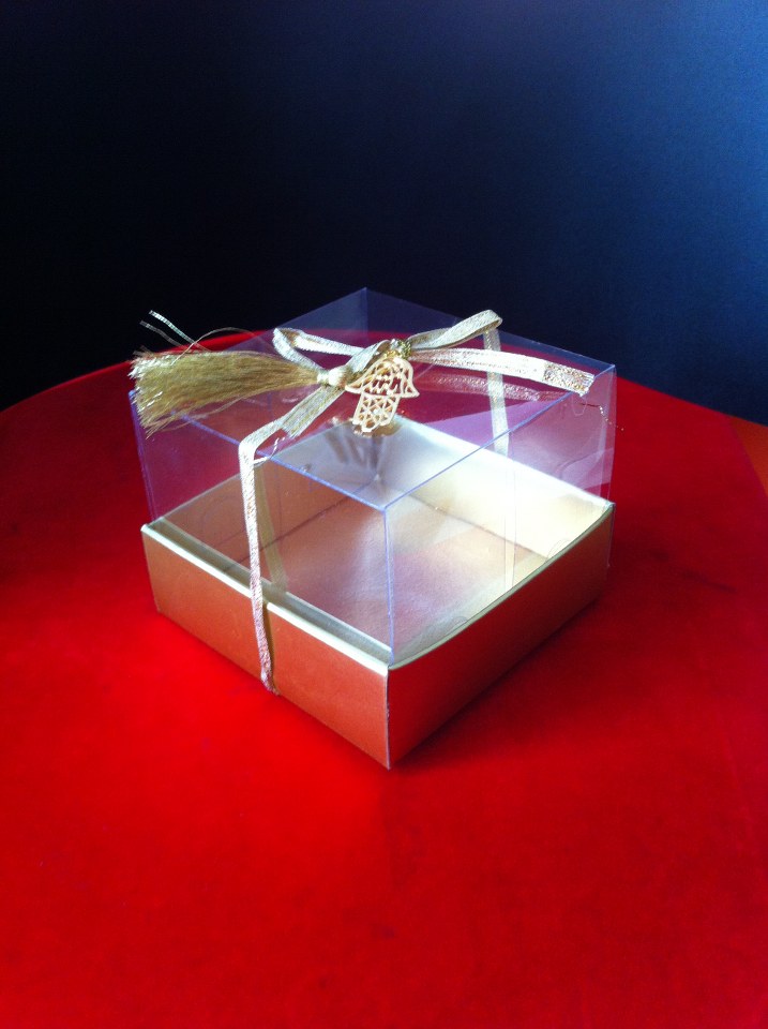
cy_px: 514
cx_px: 384
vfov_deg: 52.7
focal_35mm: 35
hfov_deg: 40.6
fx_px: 1038
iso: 125
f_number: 2.8
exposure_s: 1/15
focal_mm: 3.85
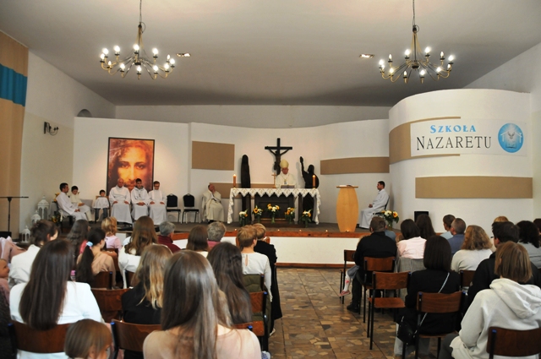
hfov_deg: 67.4
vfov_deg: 47.8
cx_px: 270
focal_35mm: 27
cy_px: 180
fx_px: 405
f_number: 4
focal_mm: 18
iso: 800
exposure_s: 1/60
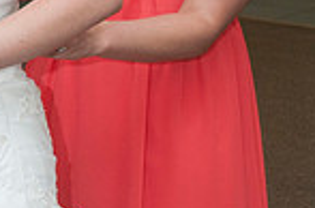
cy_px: -55
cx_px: -216
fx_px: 1448
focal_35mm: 166
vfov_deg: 8.1
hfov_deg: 11.7
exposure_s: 1/60
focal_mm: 28
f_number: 5.6
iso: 400
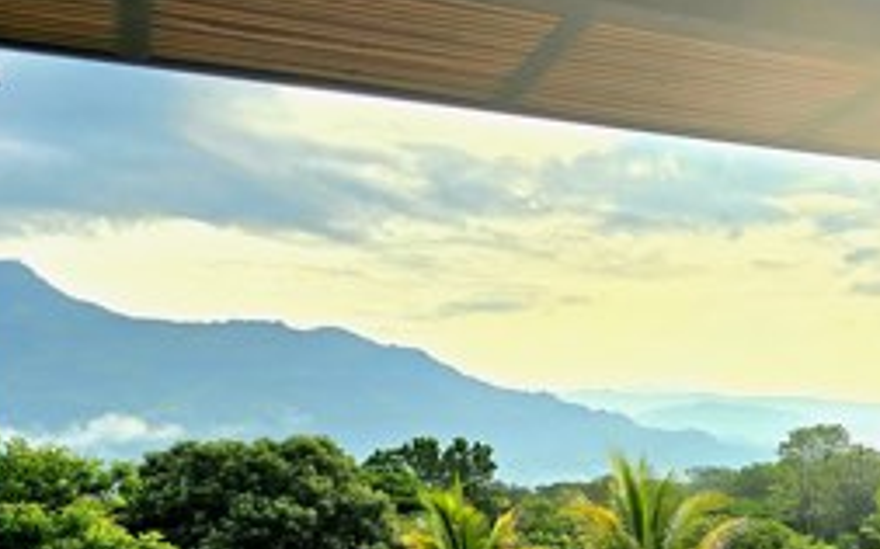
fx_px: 1295
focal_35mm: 54
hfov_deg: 34.2
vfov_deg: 22.8
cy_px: 577
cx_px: 883
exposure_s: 1/1111
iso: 12
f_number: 1.7
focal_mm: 6.3
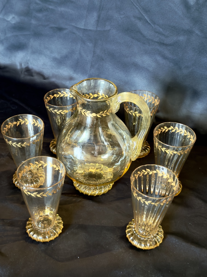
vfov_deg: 41.2
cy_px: 138
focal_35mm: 46
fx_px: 367
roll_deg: -2.2
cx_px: 104
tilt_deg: -37.4
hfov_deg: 31.5
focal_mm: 6.76
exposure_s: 1/25
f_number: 1.78
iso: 400
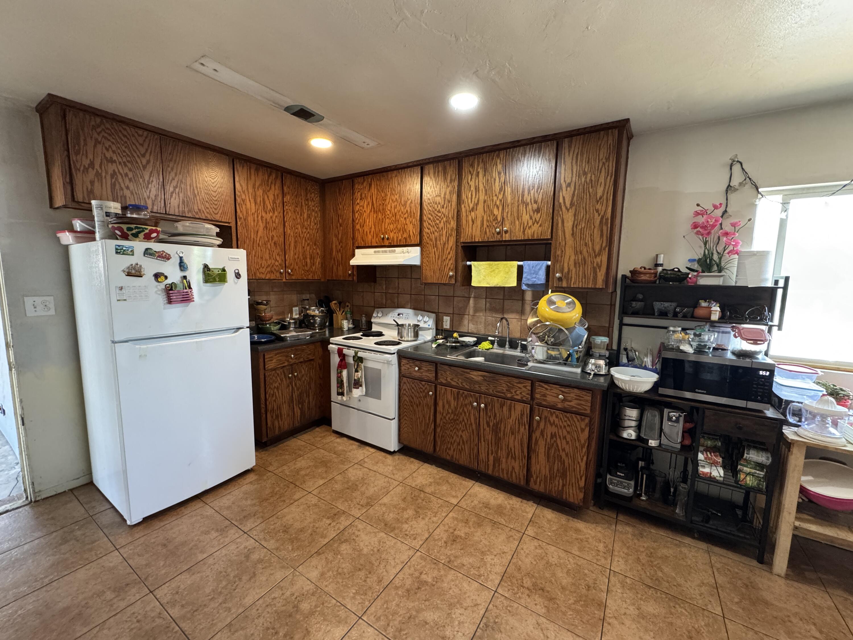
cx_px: 426
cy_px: 320
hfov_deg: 102.1
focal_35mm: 14
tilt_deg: -8.0
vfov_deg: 85.7
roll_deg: -1.7
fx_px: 345
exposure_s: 1/60
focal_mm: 2.22
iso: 500
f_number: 2.2
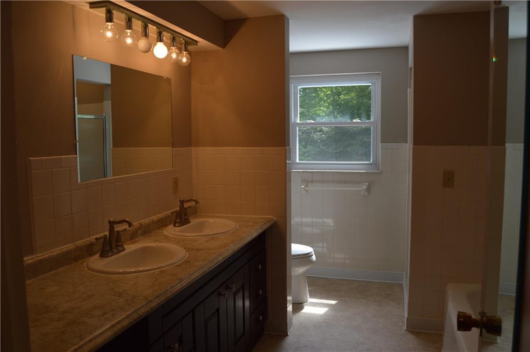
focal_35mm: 27
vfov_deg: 47.8
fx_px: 397
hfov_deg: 67.4
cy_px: 176
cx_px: 265
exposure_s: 1/125
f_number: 5.6
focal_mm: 18
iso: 200
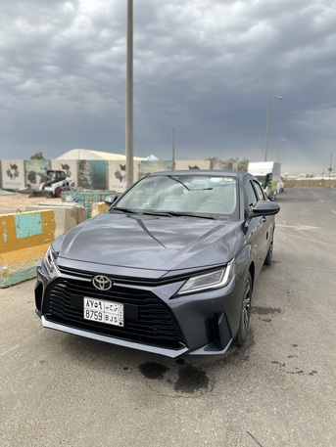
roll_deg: -0.4
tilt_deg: -8.6
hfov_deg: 56.8
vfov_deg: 71.6
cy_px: 224
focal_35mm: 24
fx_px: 310
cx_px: 168
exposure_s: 1/1272
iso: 80
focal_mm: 6.86
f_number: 1.78
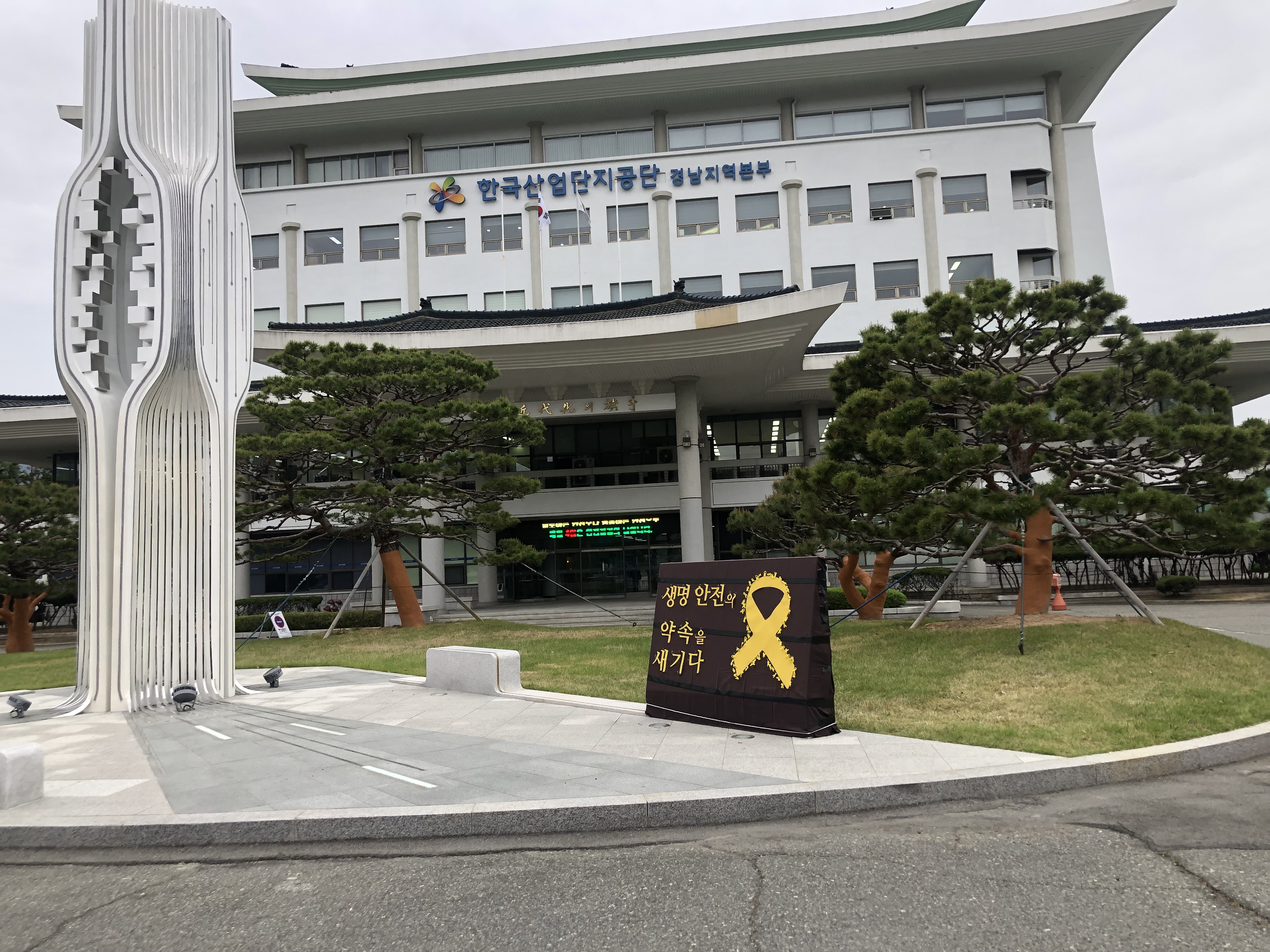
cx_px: 635
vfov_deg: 49.7
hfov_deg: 63.4
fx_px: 1027
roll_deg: +1.2
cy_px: 476
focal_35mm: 28
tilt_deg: +5.7
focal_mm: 3.99
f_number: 1.8
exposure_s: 1/120
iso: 20
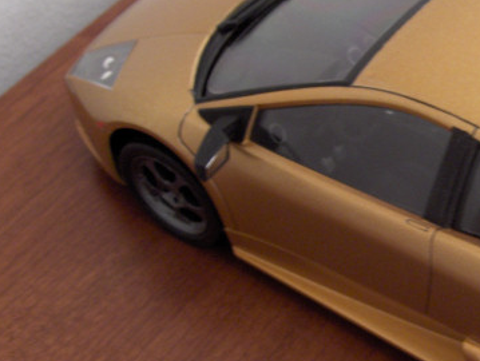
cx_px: 528
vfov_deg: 15.1
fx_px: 1360
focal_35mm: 98
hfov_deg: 19.2
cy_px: 195
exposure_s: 1/1.68
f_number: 2.9
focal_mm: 9
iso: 100
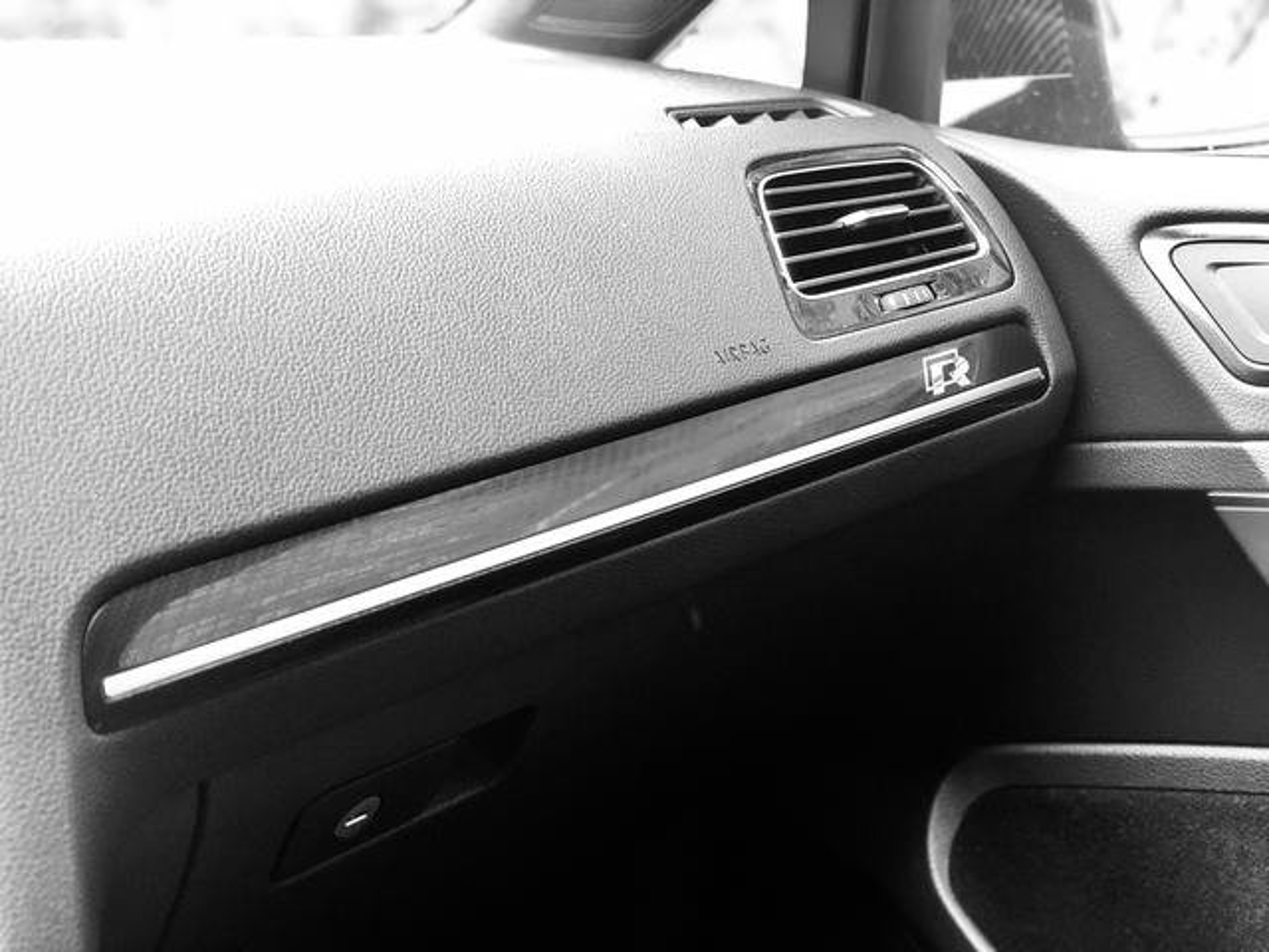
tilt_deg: -18.9
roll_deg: +2.1
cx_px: 634
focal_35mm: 52
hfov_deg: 36.8
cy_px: 476
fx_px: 1906
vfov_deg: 28.0
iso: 160
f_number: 2.4
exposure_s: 1/33
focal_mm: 6
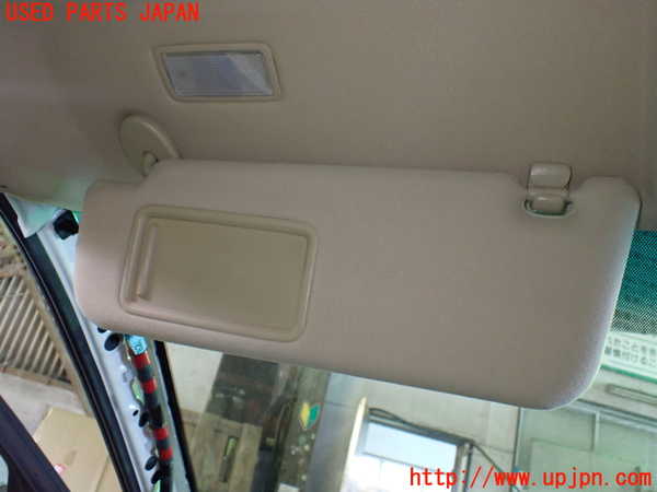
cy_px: 246
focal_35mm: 30
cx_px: 328
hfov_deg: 60.0
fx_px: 569
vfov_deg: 46.8
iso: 800
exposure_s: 1/80
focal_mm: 5.4
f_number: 2.3
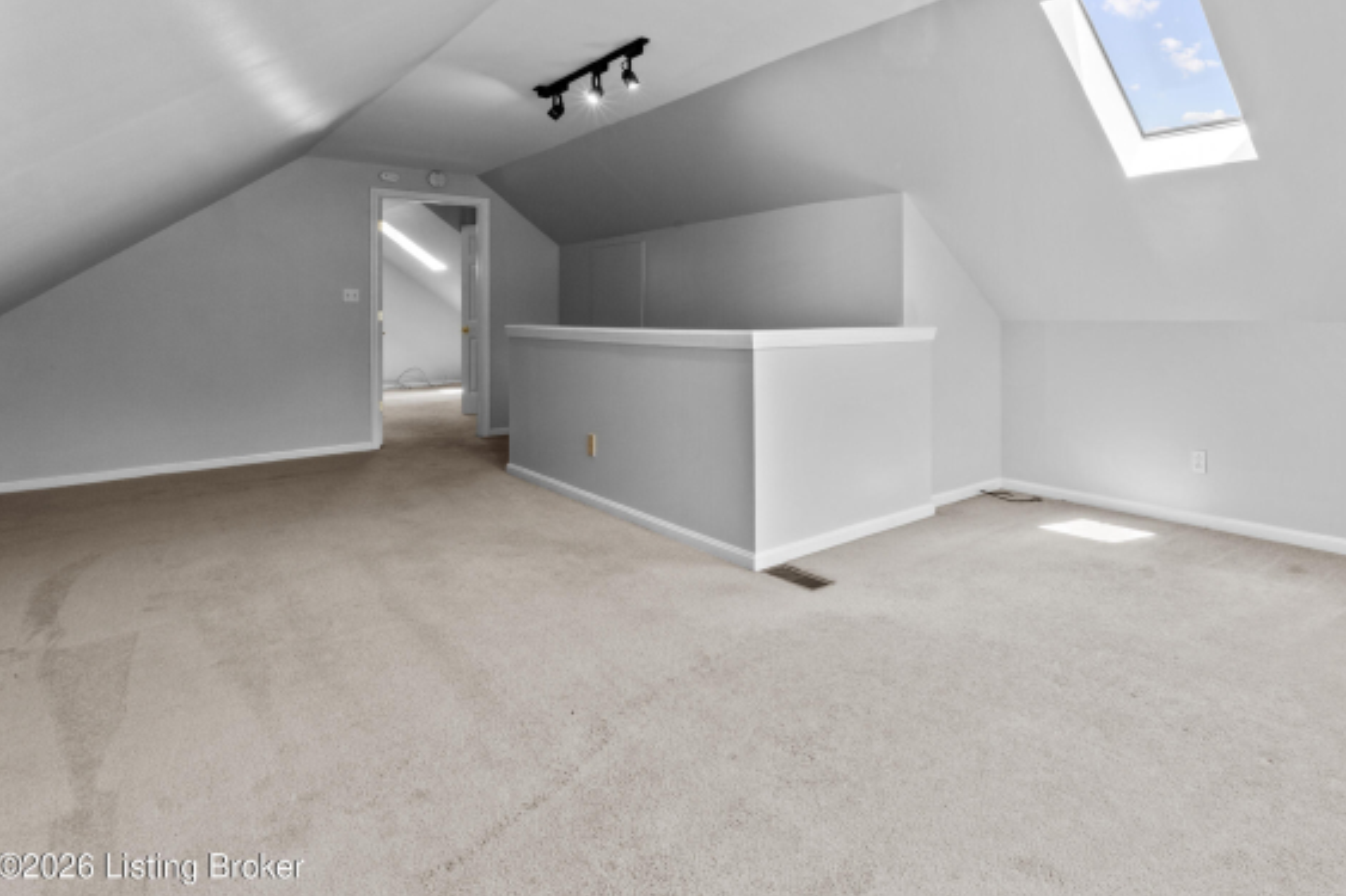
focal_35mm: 20
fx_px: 748
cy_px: 323
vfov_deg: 60.9
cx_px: 889
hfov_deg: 81.4
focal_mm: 10
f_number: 11
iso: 400
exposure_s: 1/6
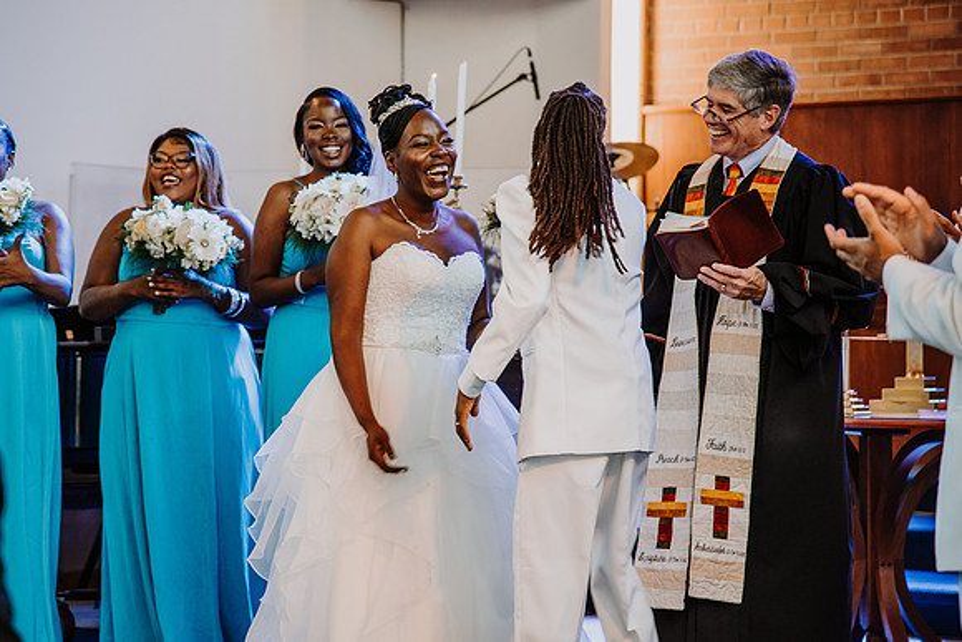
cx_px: 445
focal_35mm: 135
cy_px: 331
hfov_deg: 15.1
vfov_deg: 10.1
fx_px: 3618
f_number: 4
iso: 900
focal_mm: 120
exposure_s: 1/125
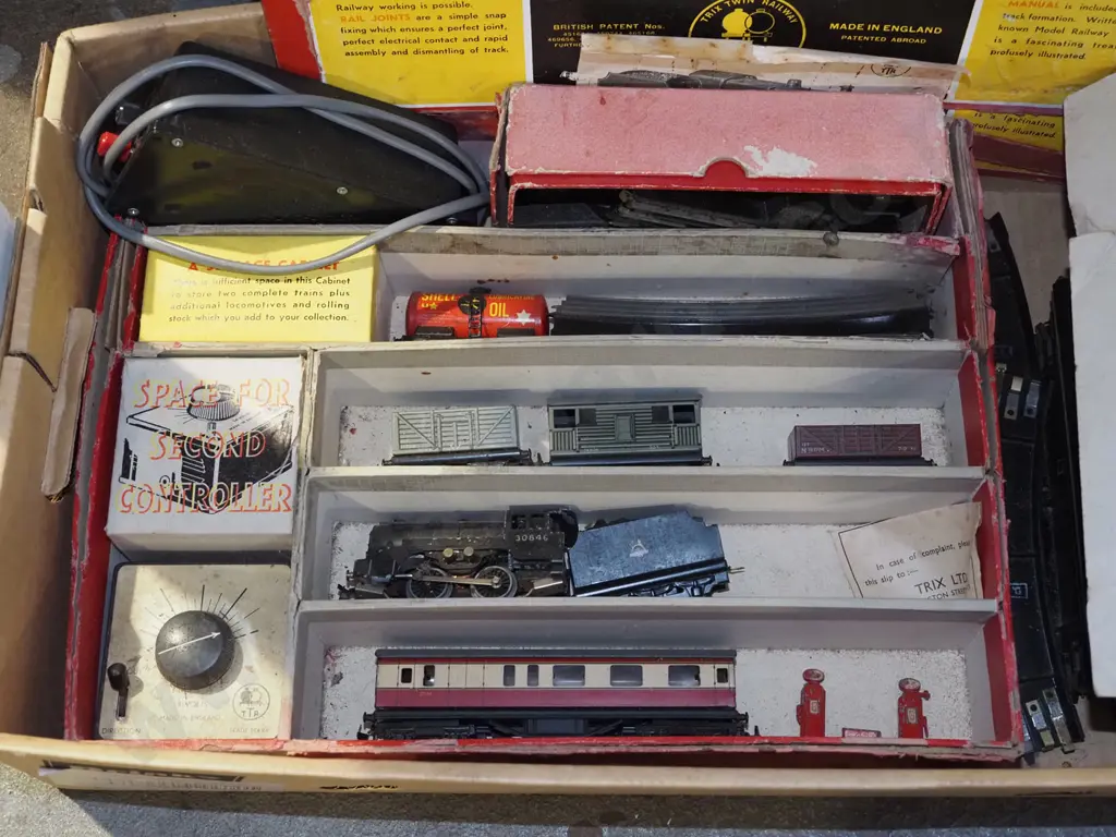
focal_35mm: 48
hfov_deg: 39.7
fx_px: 1547
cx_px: 558
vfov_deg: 30.3
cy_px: 418
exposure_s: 1/60
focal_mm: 24
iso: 2000
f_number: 5.6
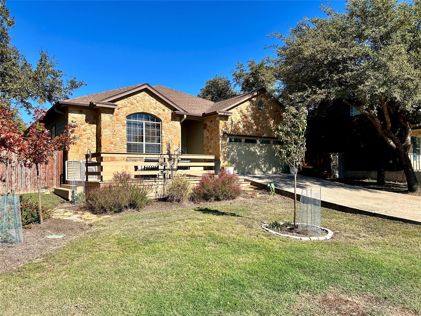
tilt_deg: +1.6
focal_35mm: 26
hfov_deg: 67.3
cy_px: 158
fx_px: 316
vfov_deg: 53.1
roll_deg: +0.8
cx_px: 210
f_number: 1.5
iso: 50
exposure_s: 1/3571
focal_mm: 5.7
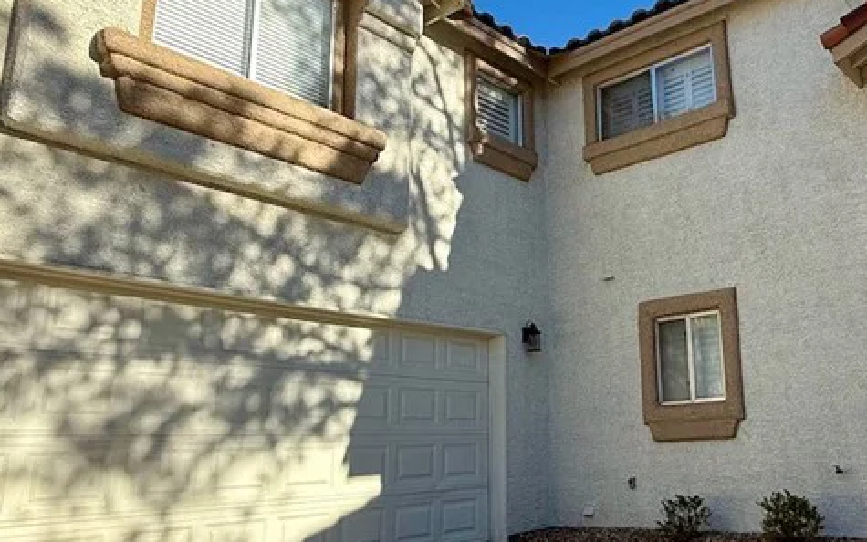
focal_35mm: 32
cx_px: 591
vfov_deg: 39.4
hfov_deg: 58.1
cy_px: 281
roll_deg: +1.6
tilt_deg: +13.2
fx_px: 756
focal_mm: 2.22
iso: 64
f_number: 2.2
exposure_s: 1/1745
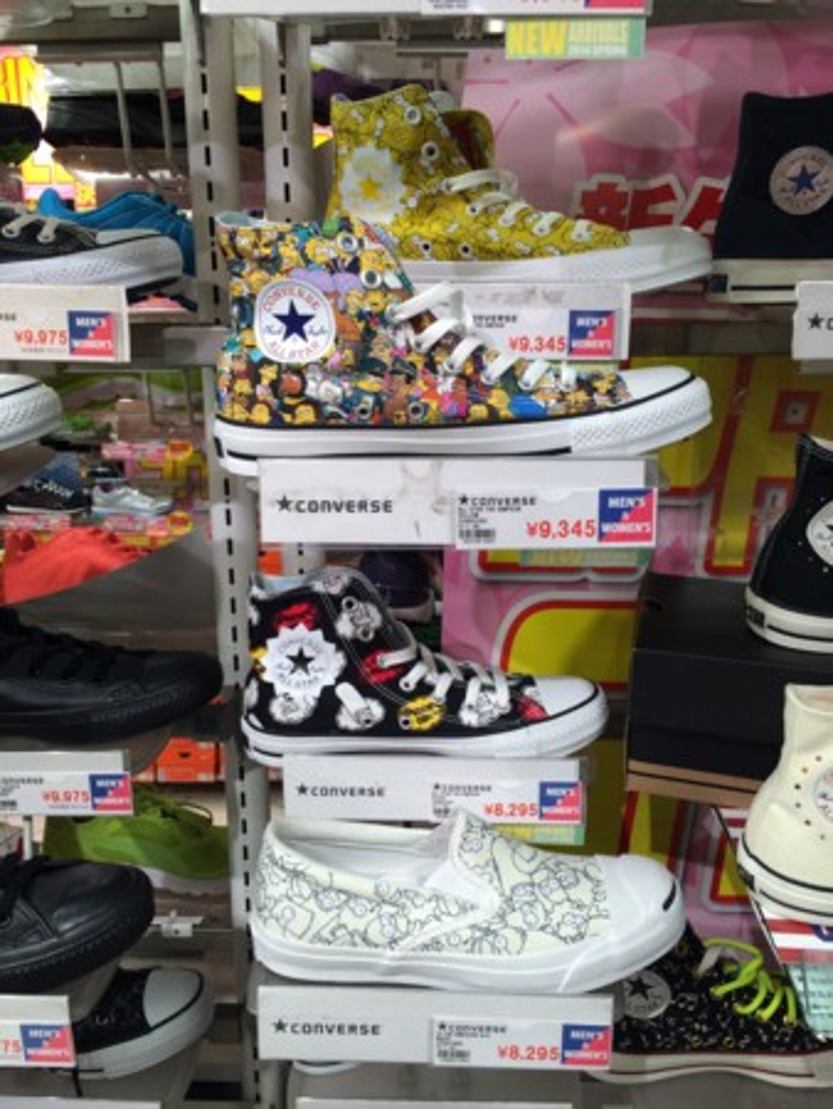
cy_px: 554
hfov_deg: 46.8
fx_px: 962
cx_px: 416
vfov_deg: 59.9
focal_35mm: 30
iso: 50
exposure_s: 1/60
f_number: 2.2
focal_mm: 4.12
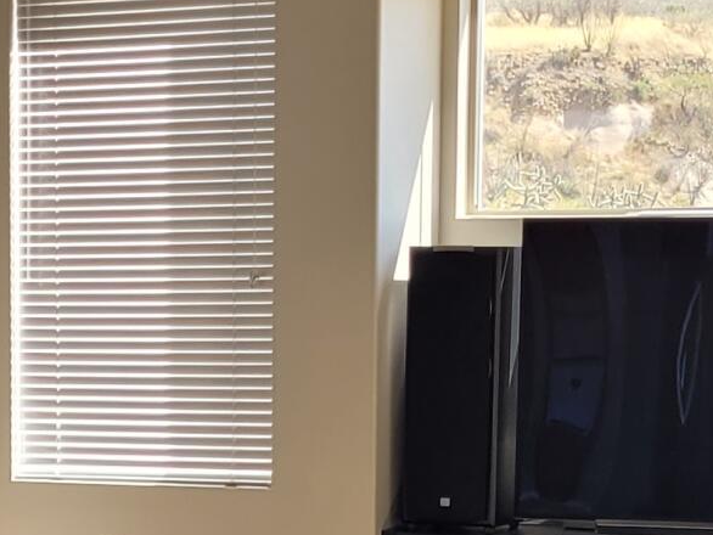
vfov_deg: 11.0
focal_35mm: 133
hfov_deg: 14.6
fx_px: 2741
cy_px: 618
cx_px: 33
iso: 50
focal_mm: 5.4
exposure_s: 1/120
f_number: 1.8
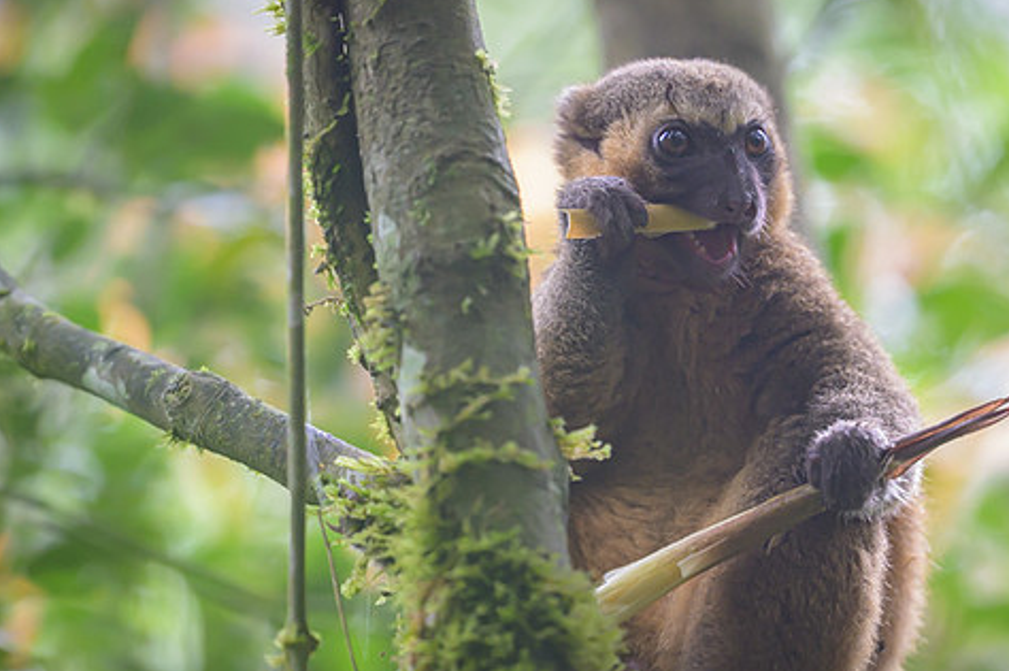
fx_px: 15931
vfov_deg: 2.4
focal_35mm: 569
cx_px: 595
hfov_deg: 3.6
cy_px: 281
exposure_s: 1/250
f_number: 2.8
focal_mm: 400
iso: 3200
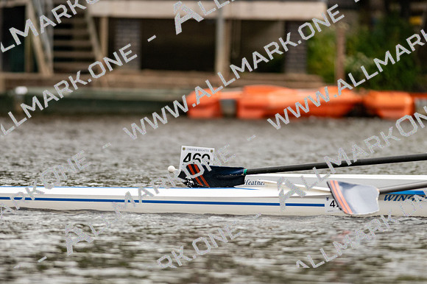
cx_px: 214
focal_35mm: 450
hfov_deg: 4.6
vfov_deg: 3.1
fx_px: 5335
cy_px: 142
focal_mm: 300
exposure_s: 1/2000
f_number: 4
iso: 500
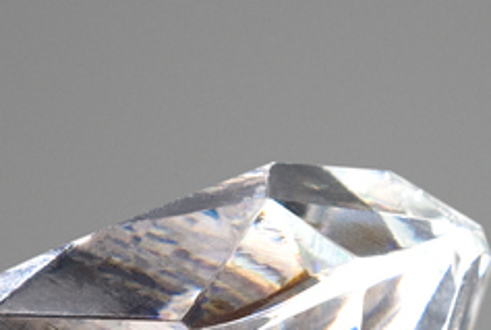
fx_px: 9305
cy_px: 245
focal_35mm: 681
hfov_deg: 3.0
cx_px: 215
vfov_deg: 2.0
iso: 100
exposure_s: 1/60
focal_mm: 70
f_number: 10
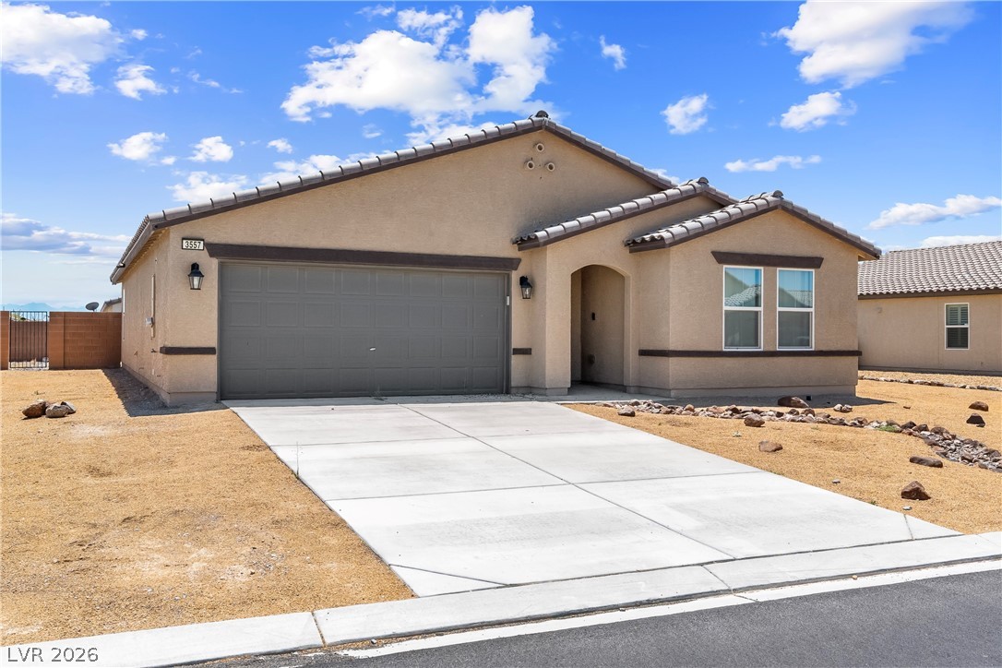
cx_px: 501
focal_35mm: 31
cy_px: 334
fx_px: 863
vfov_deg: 42.3
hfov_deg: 60.3
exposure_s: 1/1000
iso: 400
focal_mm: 21
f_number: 8
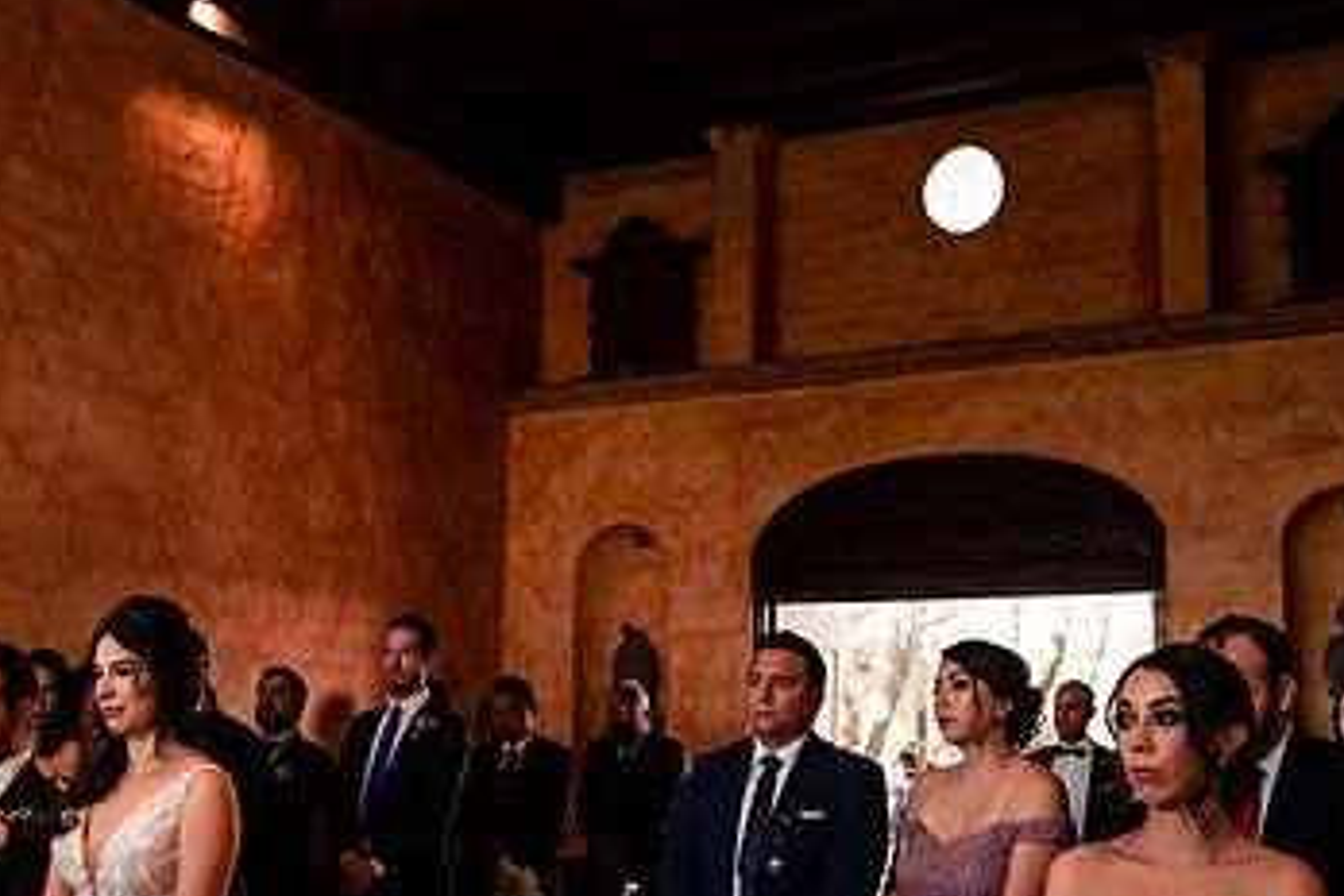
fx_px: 1493
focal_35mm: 40
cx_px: 595
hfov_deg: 48.4
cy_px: 531
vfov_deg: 33.3
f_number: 3.5
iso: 1250
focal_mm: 24
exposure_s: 1/125
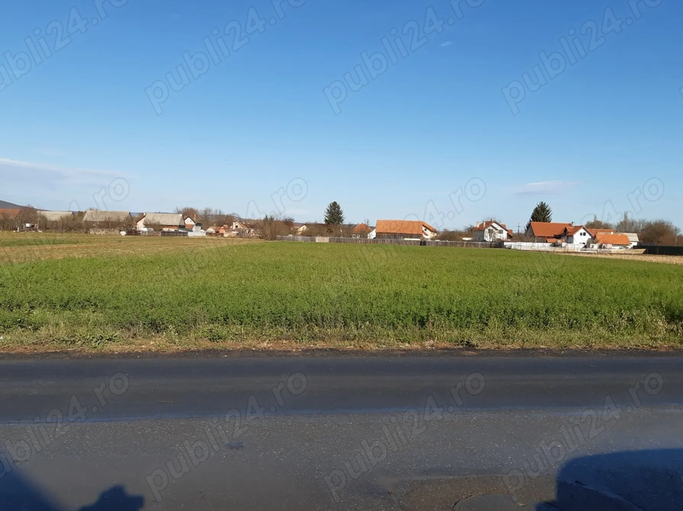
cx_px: 314
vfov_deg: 48.2
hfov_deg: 61.6
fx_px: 572
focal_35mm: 29
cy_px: 252
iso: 40
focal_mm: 3.92
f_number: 1.7
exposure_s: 1/2041
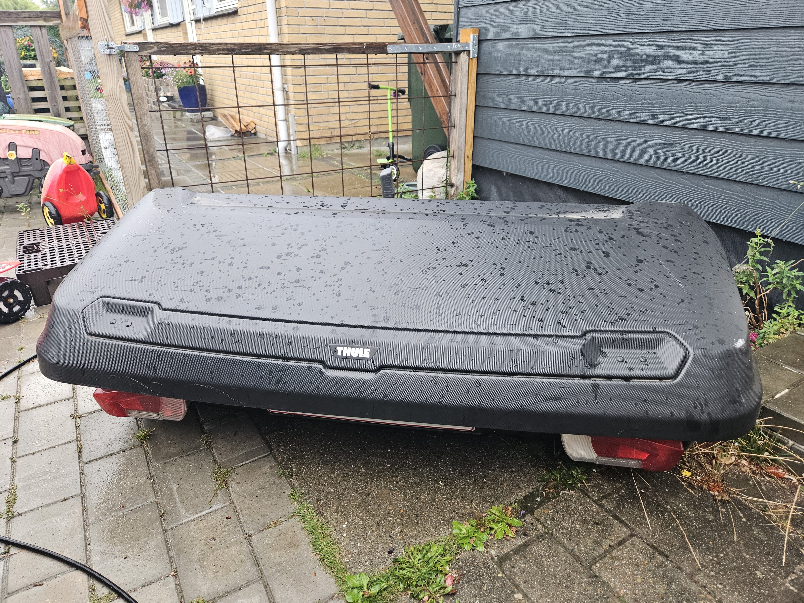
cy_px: 302
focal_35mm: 23
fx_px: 534
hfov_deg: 73.9
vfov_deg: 58.9
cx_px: 402
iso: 200
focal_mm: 5.4
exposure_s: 1/180
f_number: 1.8
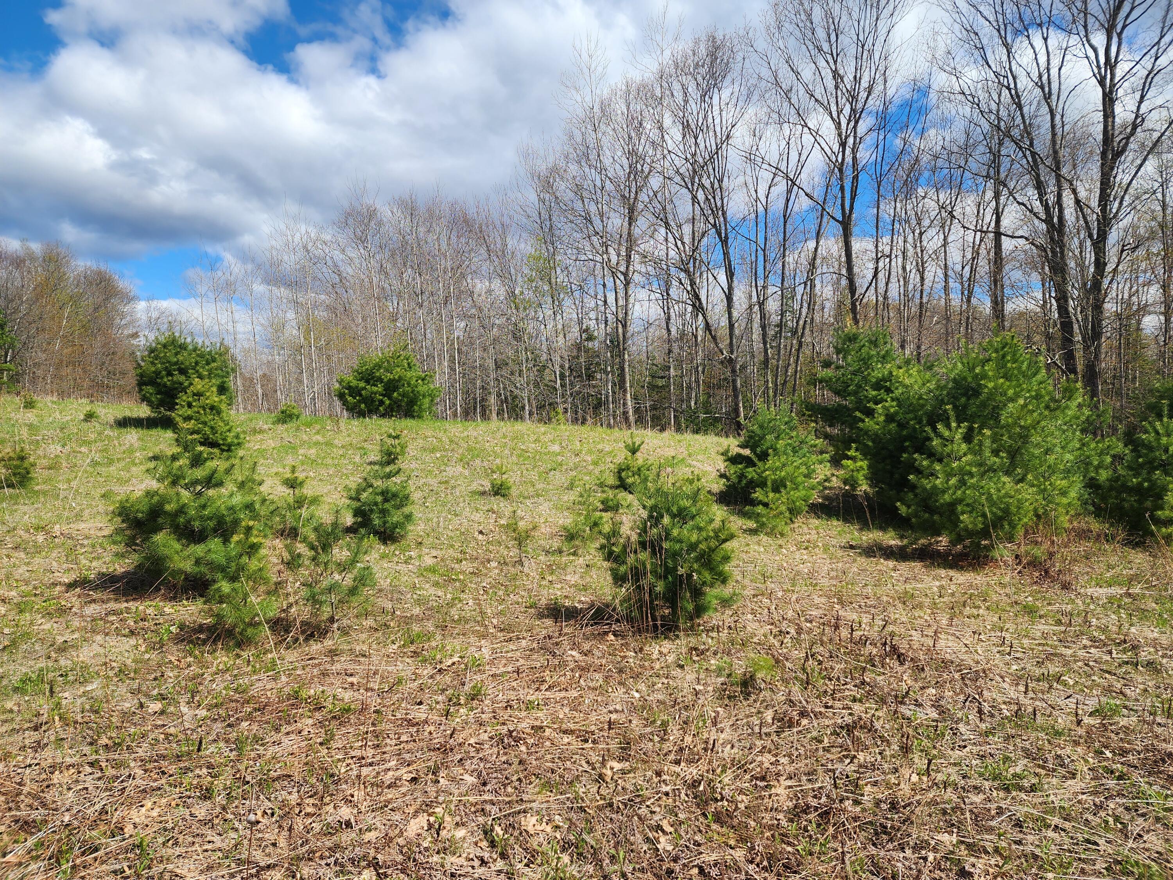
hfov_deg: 73.9
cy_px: 440
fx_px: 779
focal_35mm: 23
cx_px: 586
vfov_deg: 58.9
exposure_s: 1/939
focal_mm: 6.4
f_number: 1.8
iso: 12
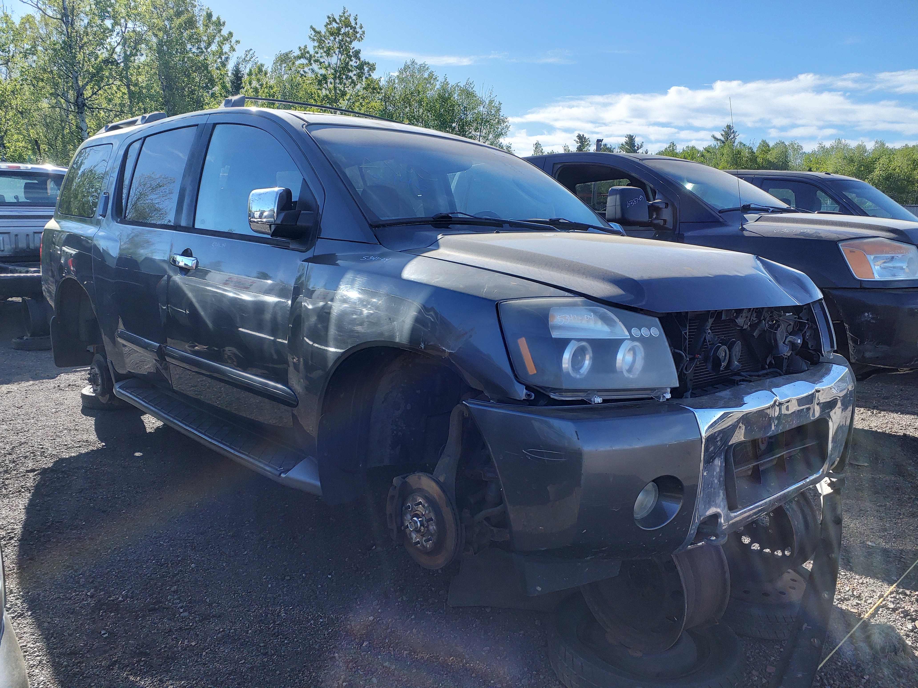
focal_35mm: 26
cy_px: 344
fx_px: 690
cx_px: 459
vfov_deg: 53.1
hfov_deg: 67.3
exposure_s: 1/295
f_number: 1.9
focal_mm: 3.58
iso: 40
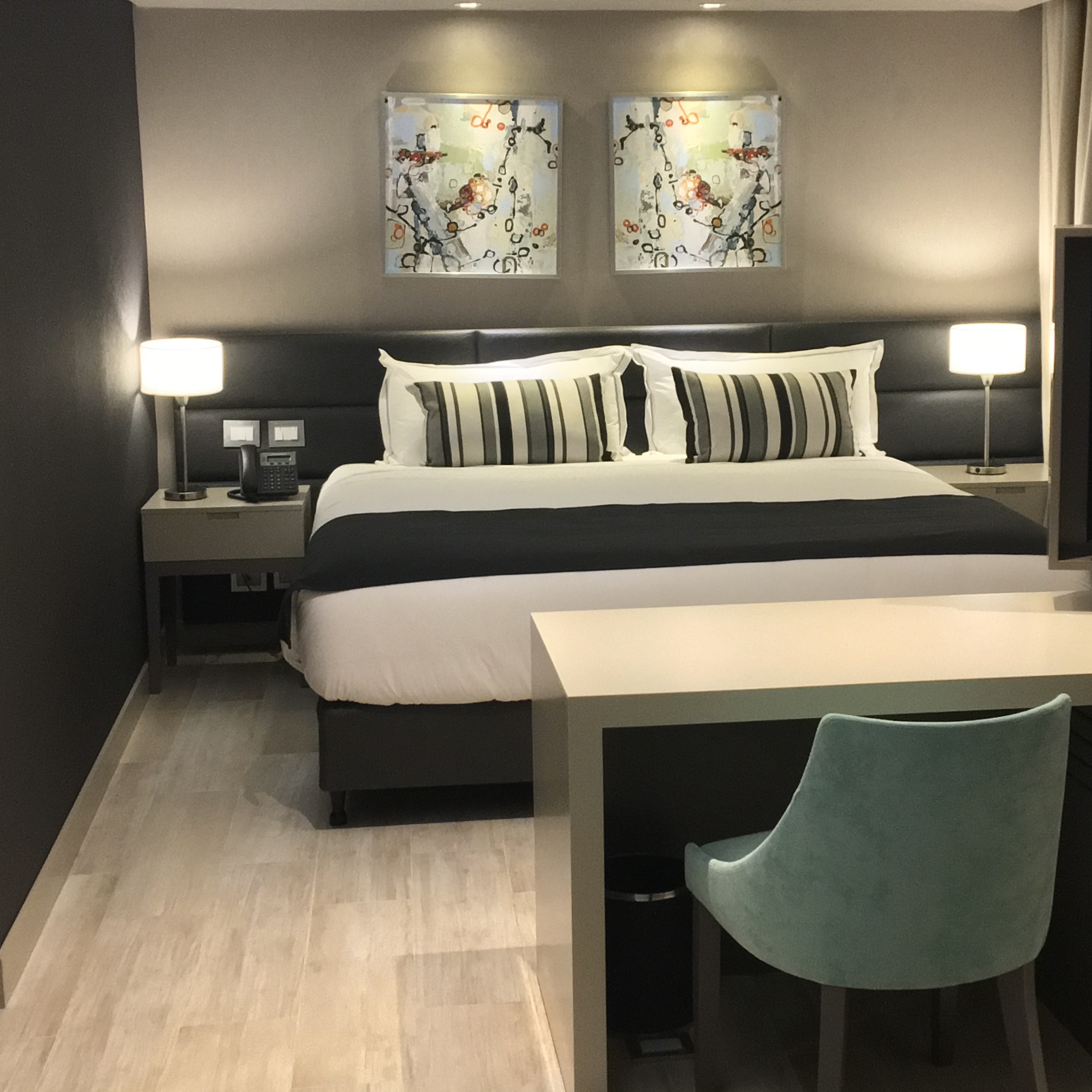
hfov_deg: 35.2
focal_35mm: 48
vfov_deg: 35.3
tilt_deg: -9.0
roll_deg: +1.7
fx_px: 1713
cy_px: 518
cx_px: 657
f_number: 2.2
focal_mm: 4.15
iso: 250
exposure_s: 1/33
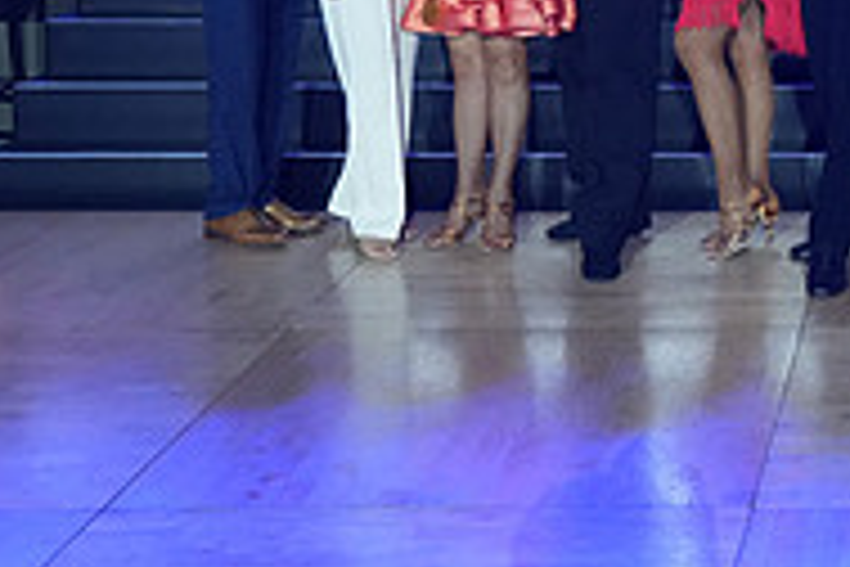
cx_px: 1039
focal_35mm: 95
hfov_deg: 20.0
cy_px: -142
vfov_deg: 13.9
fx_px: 2243
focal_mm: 31
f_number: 4
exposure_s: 1/640
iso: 3200
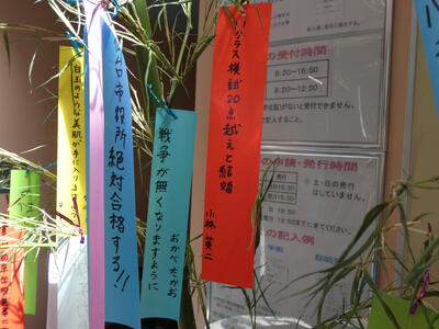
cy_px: 164
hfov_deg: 52.6
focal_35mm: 35
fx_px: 444
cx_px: 220
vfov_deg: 40.7
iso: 100
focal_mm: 6.2
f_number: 3.4
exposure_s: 1/80
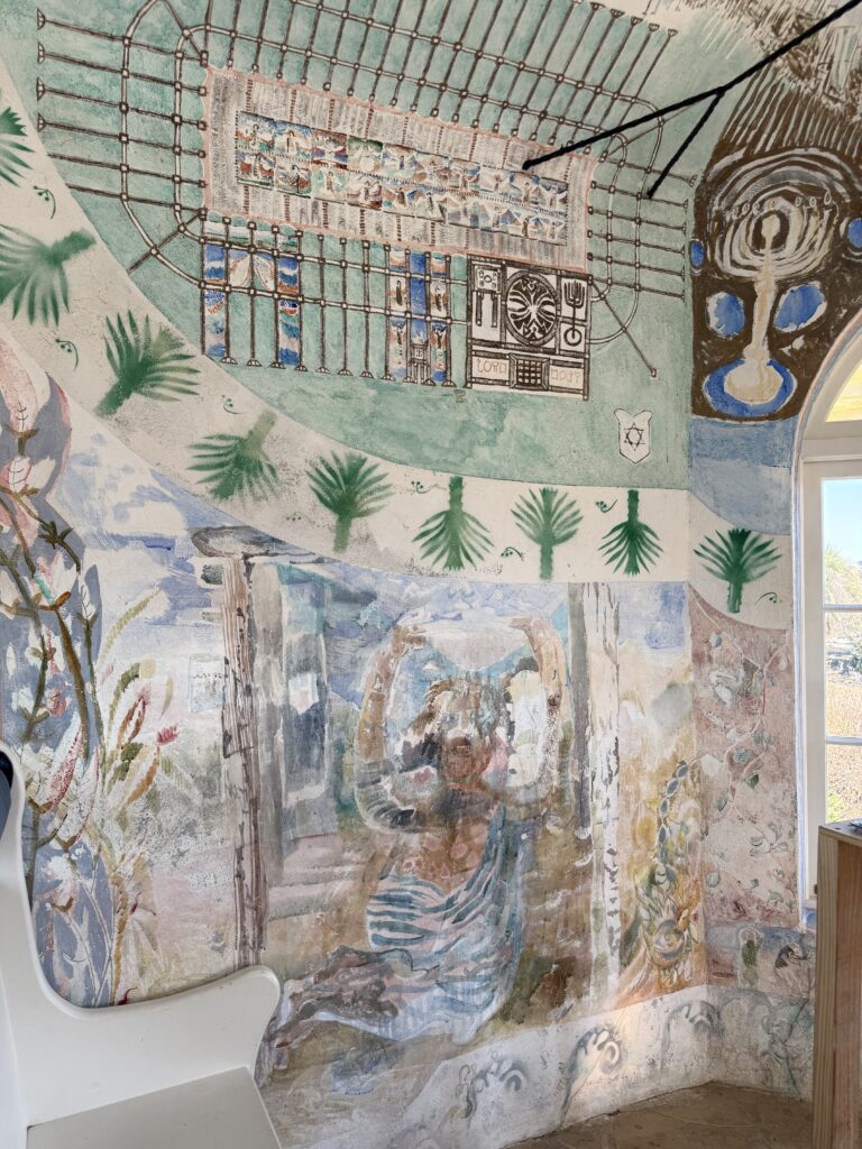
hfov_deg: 56.8
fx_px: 797
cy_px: 574
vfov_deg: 71.6
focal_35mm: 24
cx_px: 431
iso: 64
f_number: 1.78
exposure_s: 1/246
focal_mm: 6.76
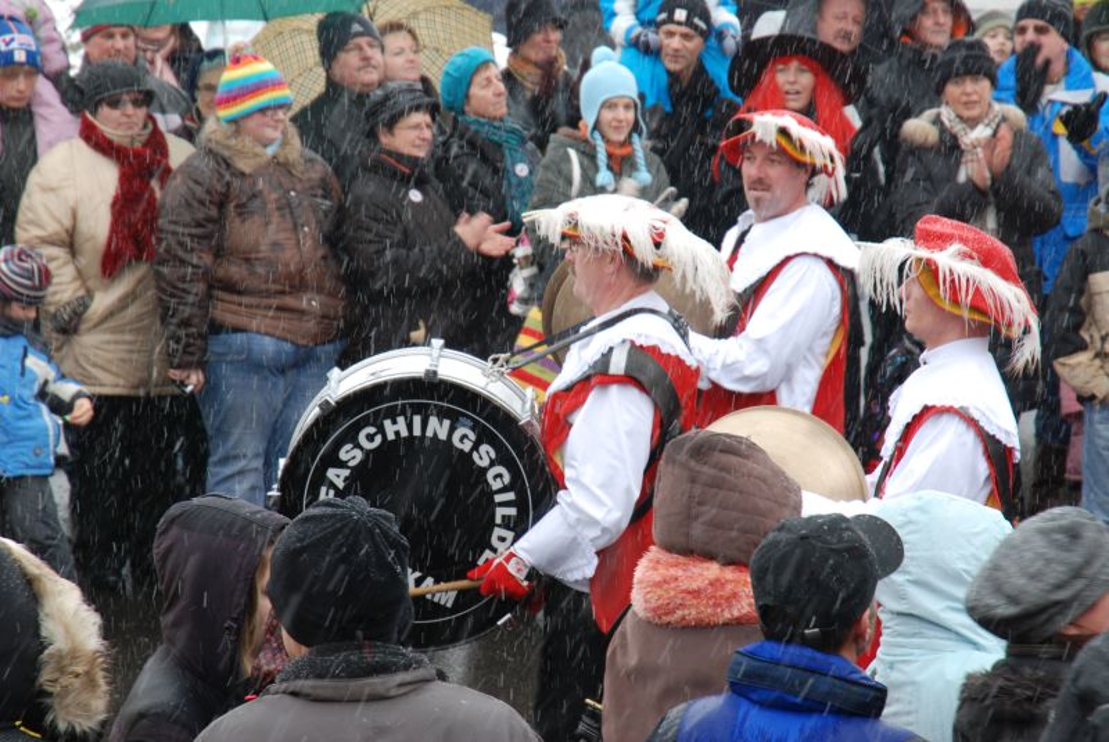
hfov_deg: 16.1
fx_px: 3931
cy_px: 371
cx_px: 554
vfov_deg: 10.8
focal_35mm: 128
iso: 250
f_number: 8
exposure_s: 1/60
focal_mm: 85
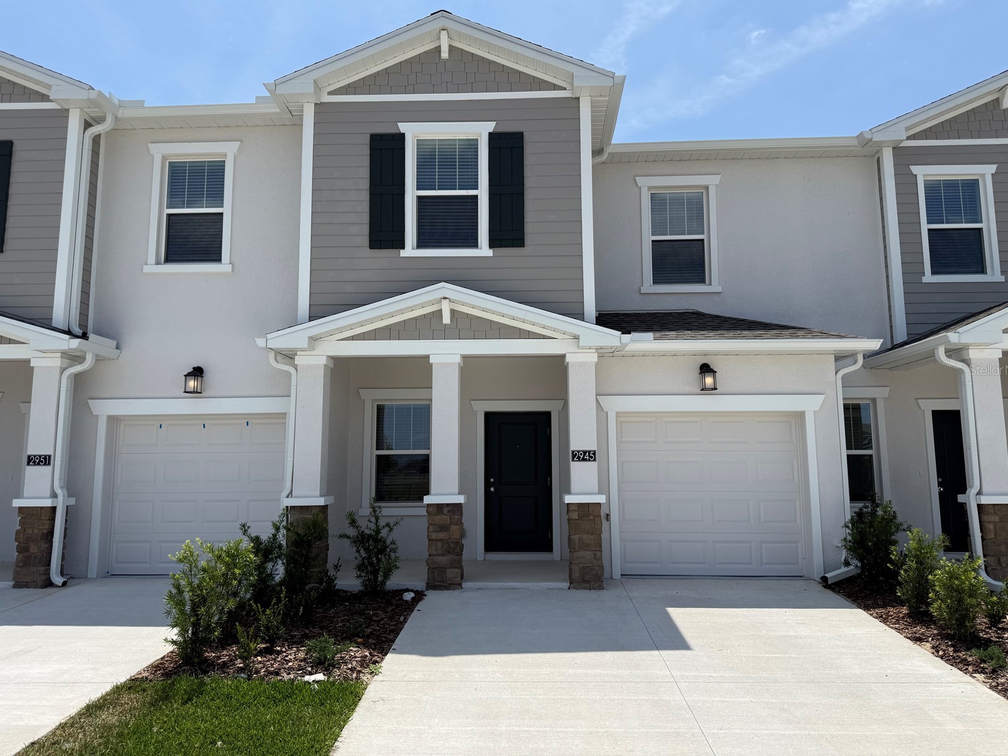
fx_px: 728
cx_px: 506
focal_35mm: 25
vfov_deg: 54.9
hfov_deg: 69.4
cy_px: 369
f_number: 1.78
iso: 80
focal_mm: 6.76
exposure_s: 1/7353
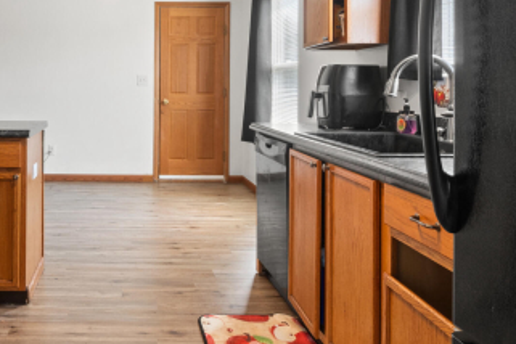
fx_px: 502
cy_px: 76
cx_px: 109
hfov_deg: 51.3
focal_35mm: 35
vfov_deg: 36.7
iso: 400
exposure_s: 1/2
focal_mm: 10
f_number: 10
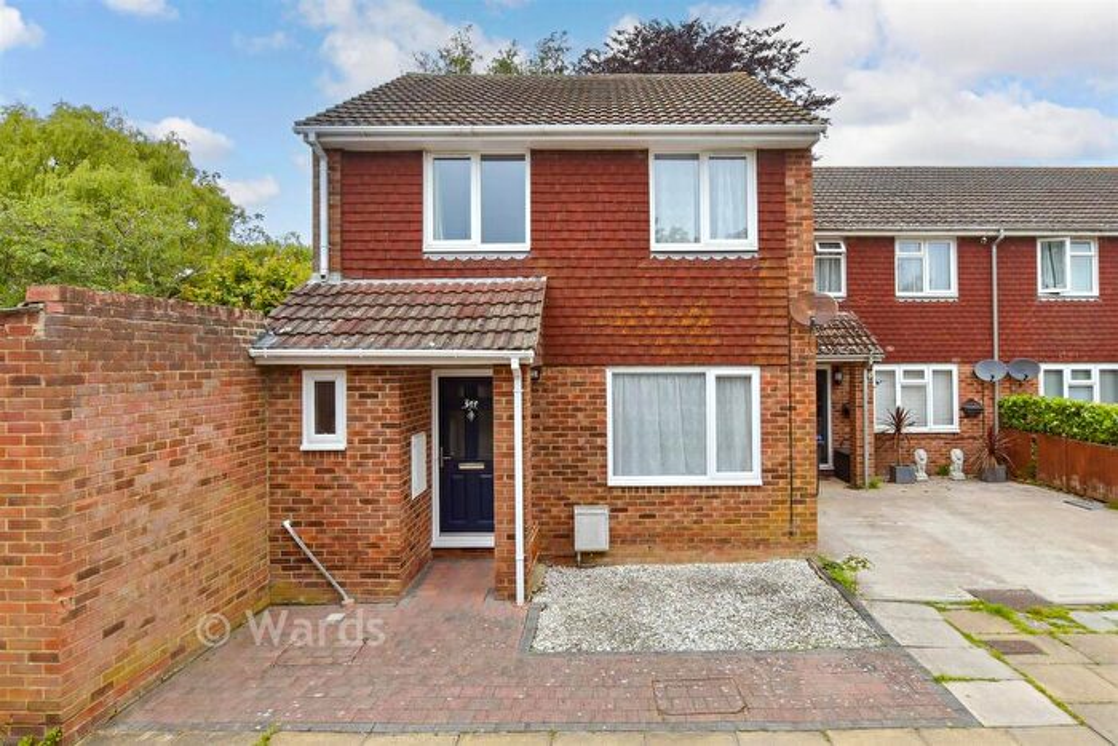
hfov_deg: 100.4
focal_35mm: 15
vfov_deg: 77.4
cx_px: 559
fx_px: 466
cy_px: 373
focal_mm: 10
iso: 400
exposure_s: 1/250
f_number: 8
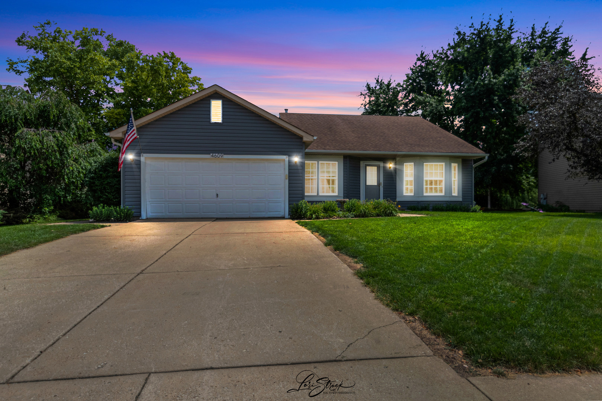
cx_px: 301
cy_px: 200
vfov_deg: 59.5
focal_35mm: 21
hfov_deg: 81.2
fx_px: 351
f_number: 8
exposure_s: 1/1250
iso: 400
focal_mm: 14
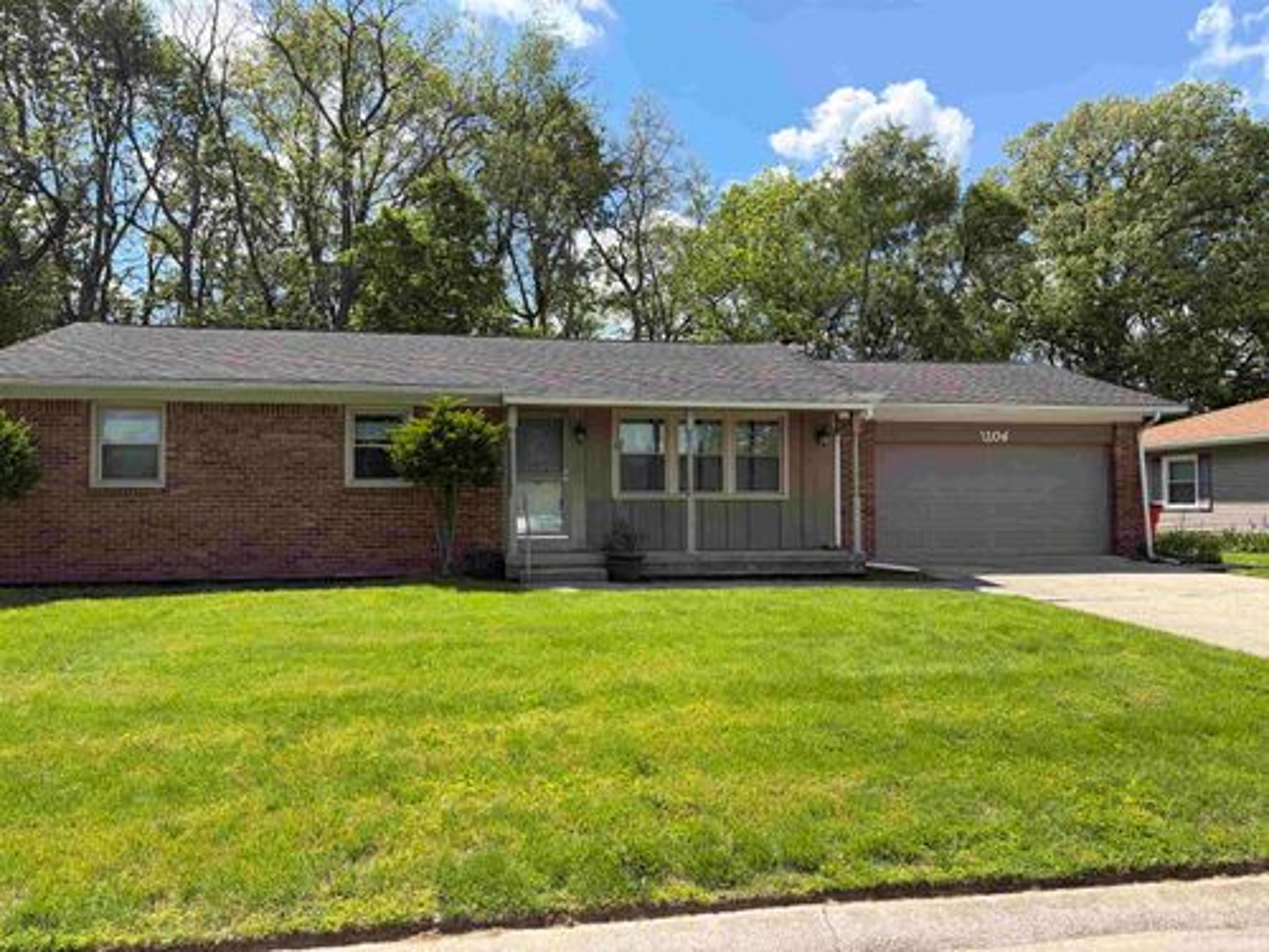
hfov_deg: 67.3
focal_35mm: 26
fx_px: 953
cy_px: 476
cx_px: 634
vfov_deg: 53.1
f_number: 1.6
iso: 64
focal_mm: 5.96
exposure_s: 1/2747
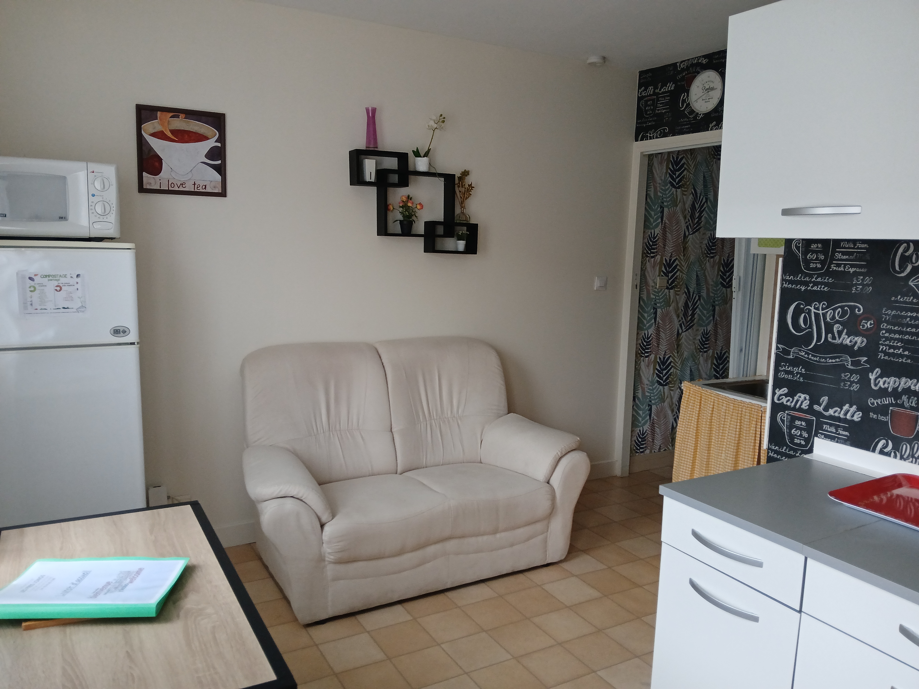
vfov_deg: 53.1
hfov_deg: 67.3
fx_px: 690
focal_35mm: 26
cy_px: 344
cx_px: 460
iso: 125
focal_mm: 3.98
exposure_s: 1/50
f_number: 1.8
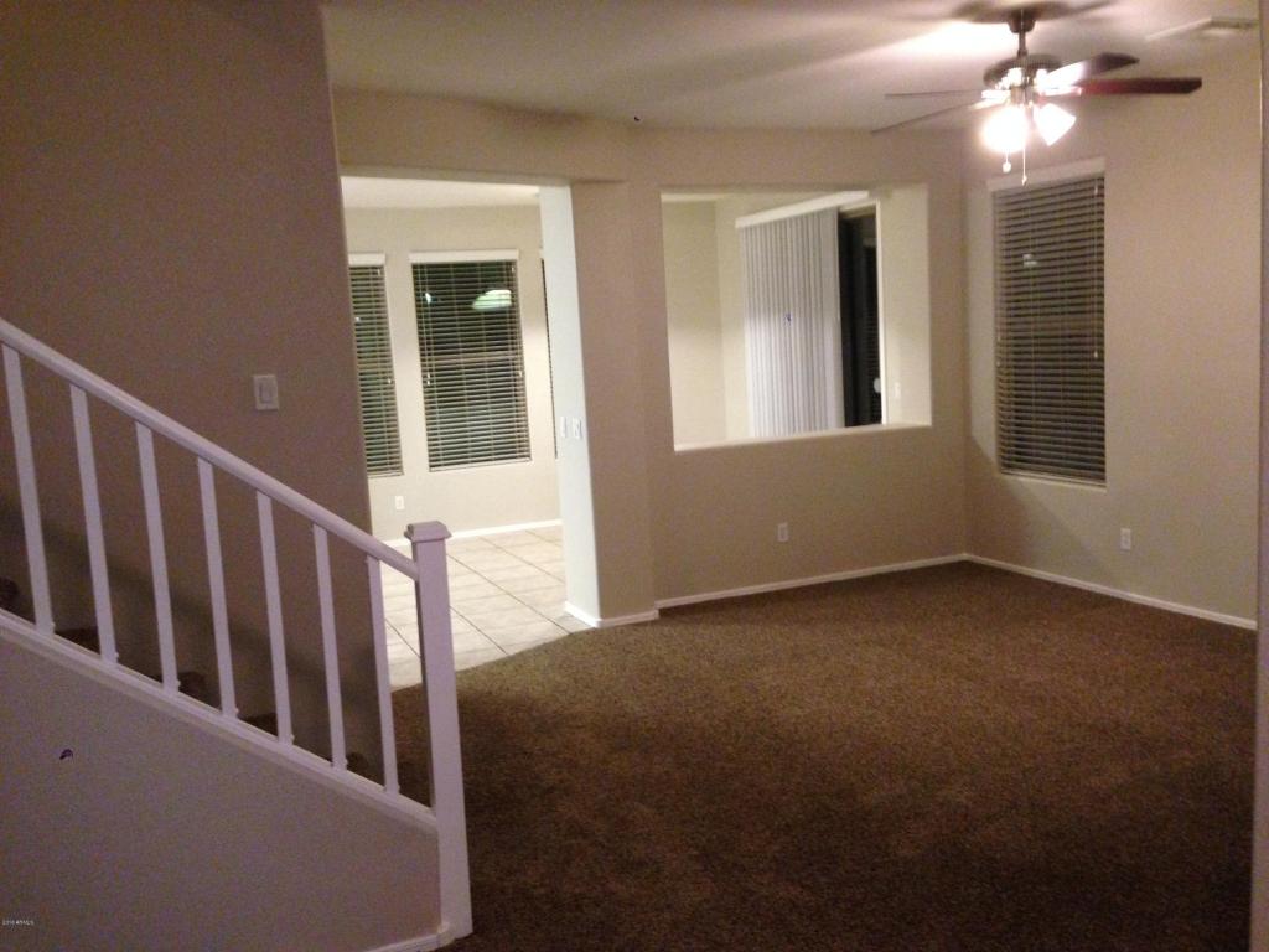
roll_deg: +2.6
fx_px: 1210
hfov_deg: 55.4
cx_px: 634
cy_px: 476
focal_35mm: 33
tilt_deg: -7.4
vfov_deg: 42.9
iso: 400
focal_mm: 4.12
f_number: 2.4
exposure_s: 1/17
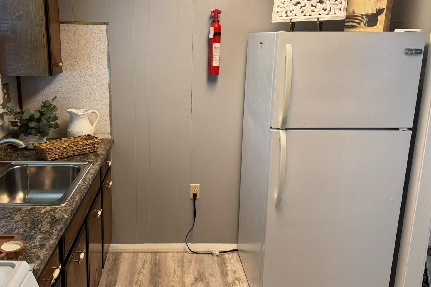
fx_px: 395
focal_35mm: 33
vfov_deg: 39.9
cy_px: 127
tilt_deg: -13.3
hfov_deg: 56.7
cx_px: 168
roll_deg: -0.2
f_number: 1.78
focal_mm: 6.76
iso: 100
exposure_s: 1/120
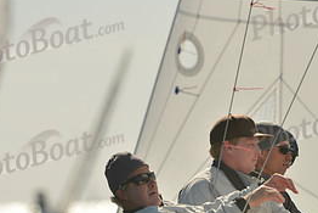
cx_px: 188
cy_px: 201
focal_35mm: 885
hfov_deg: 2.3
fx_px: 7821
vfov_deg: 1.6
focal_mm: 400
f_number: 6.3
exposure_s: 1/1600
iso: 200
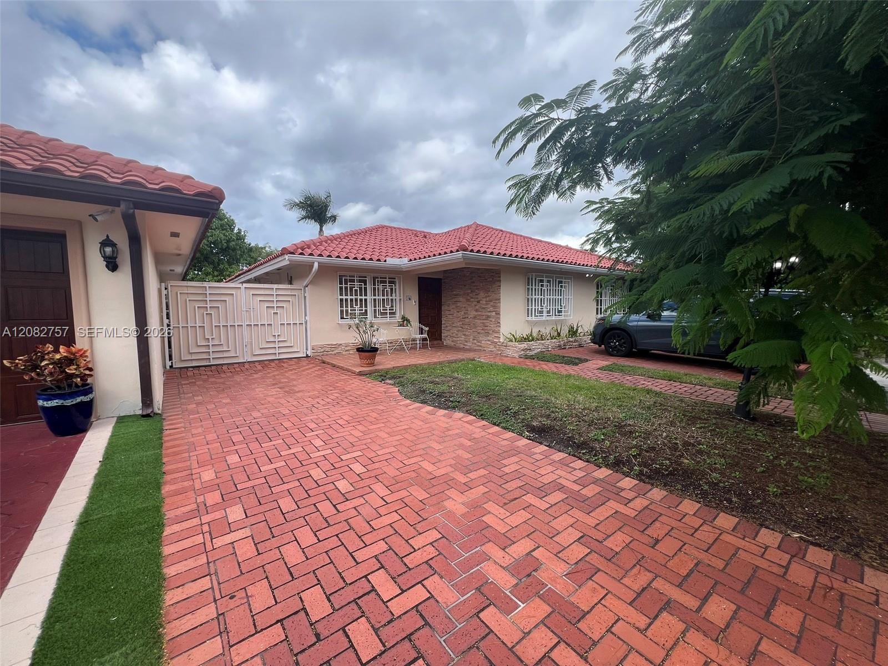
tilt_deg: -6.0
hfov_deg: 106.2
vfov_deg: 89.9
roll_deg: +0.7
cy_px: 333
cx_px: 444
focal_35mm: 13
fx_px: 333
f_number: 1.8
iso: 32
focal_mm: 1.57
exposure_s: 1/861
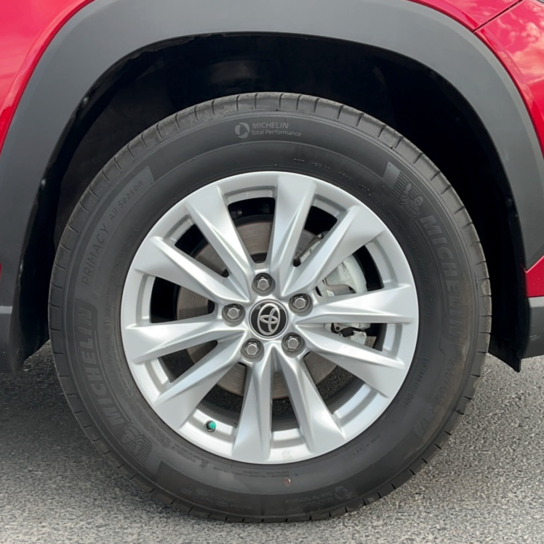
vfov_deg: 46.0
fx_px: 640
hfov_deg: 45.9
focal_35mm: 36
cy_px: 274
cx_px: 228
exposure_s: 1/163
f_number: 1.8
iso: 20
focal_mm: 3
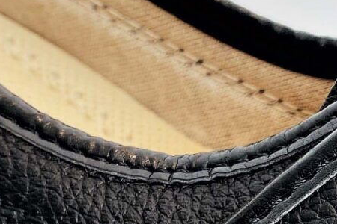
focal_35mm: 154
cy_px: 337
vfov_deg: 8.7
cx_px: 423
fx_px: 1441
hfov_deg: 12.9
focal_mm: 4.25
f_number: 1.8
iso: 32
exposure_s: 1/288
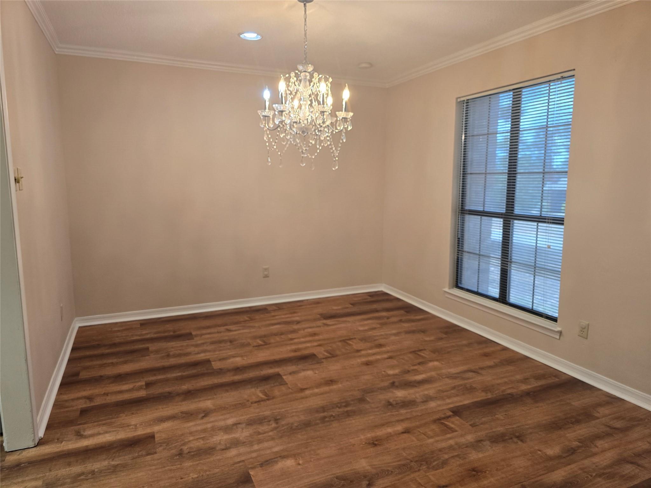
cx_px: 326
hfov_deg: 73.9
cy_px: 244
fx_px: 433
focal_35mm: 23
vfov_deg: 58.9
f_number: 1.7
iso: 160
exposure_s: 1/120
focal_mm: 6.3
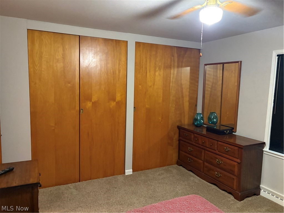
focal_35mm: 26
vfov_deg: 53.1
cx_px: 142
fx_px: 213
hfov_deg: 67.3
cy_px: 106
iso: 800
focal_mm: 5.96
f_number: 1.6
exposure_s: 1/30
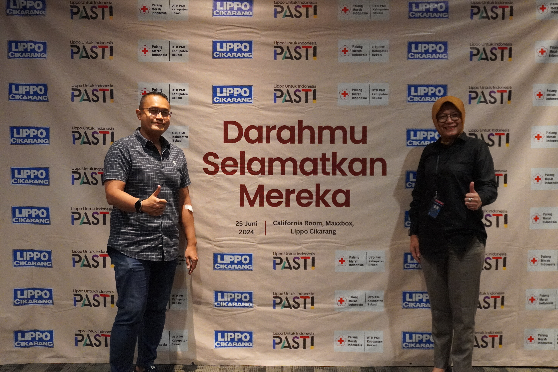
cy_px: 186
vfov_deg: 36.9
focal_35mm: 36
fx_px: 558
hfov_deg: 53.1
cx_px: 279
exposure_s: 1/100
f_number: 4.5
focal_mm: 24
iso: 6400
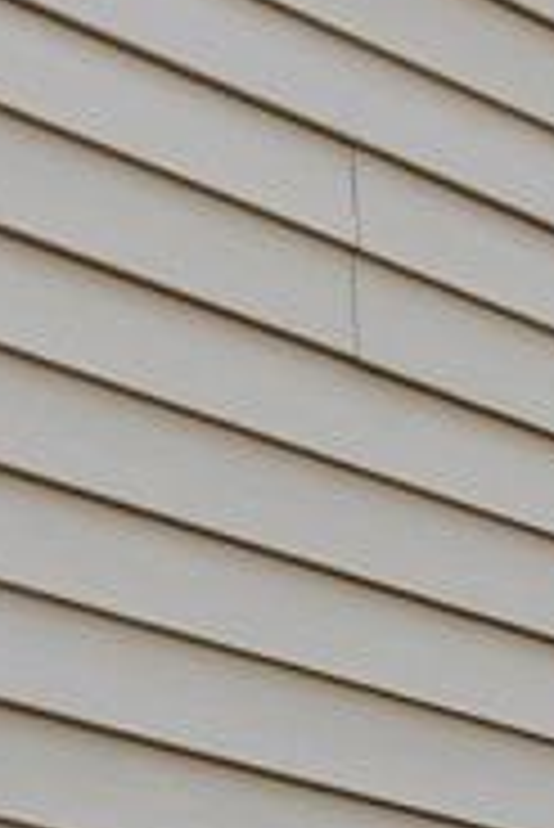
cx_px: 1766
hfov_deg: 8.8
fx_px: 2811
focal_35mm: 122
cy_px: 1818
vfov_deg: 13.5
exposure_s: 1/30
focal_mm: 10
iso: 200
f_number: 9
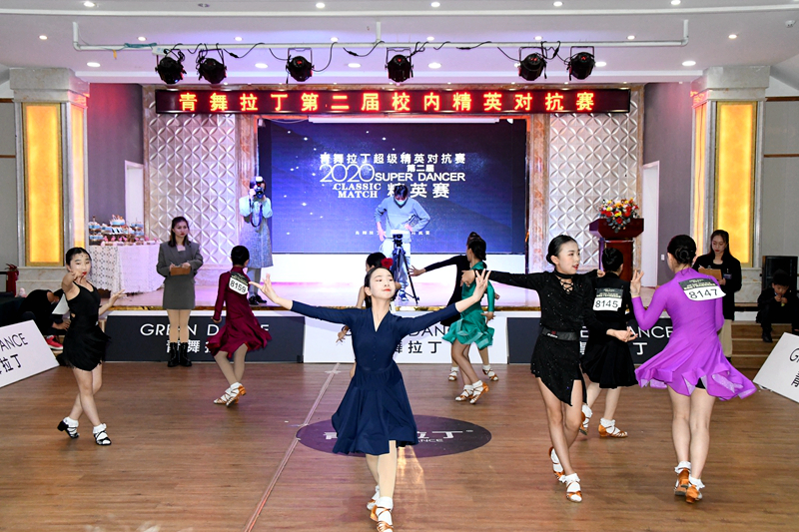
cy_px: 266
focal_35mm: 39
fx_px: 865
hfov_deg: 49.6
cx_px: 400
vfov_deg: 34.2
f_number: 8
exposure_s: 1/250
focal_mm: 26
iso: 5000
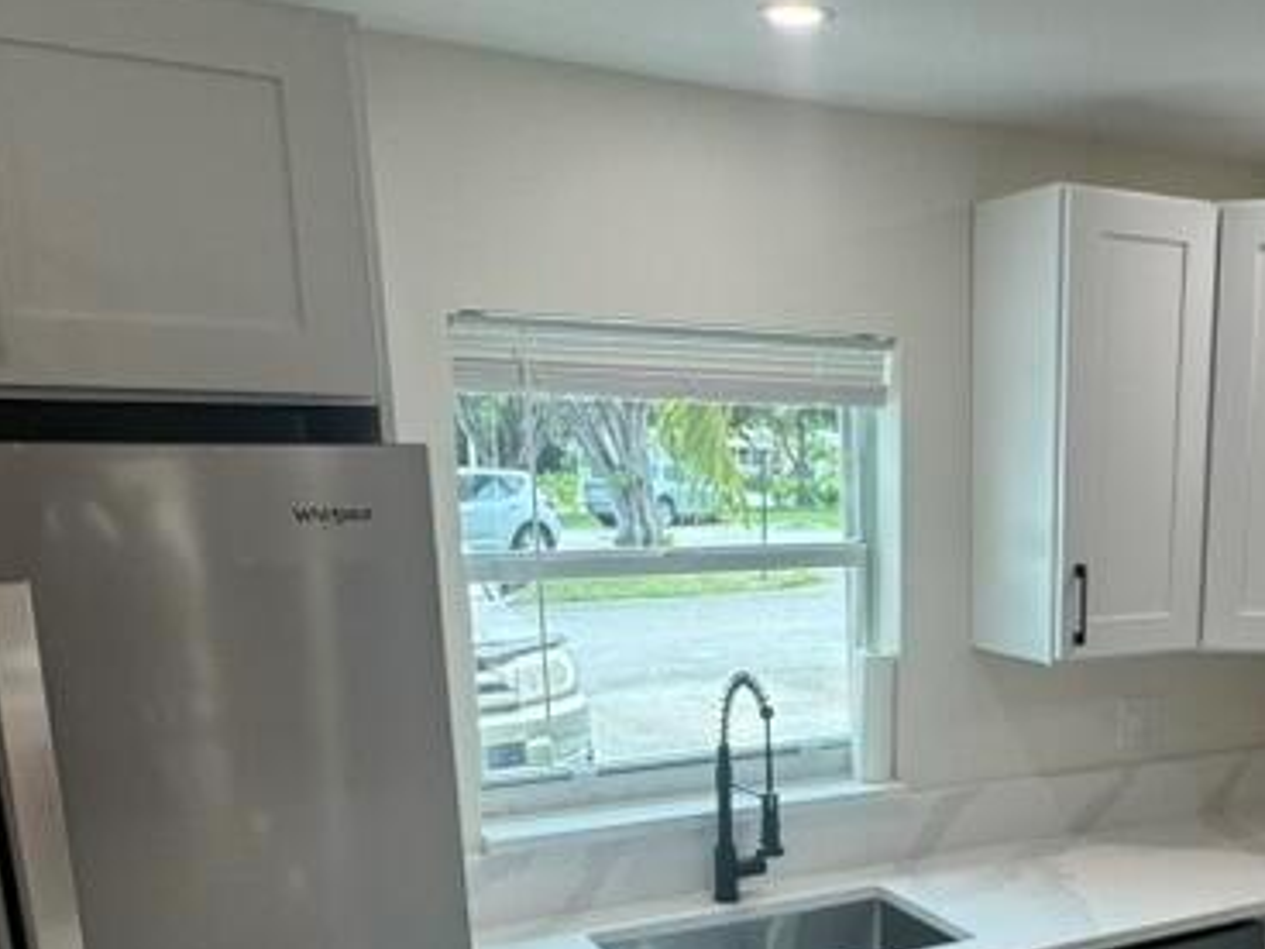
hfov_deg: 45.9
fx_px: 1425
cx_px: 976
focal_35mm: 39
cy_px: 805
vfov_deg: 35.2
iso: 80
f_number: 2.2
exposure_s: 1/120
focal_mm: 2.22
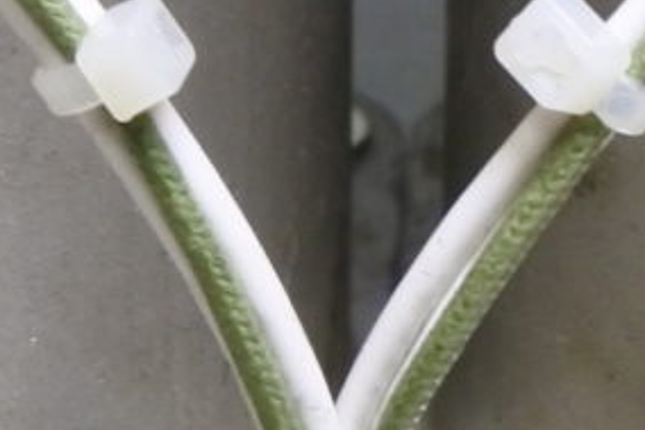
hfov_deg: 4.7
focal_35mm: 440
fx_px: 7878
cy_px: 370
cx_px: 302
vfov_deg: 3.1
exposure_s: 1/80
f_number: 5
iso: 800
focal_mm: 22.7
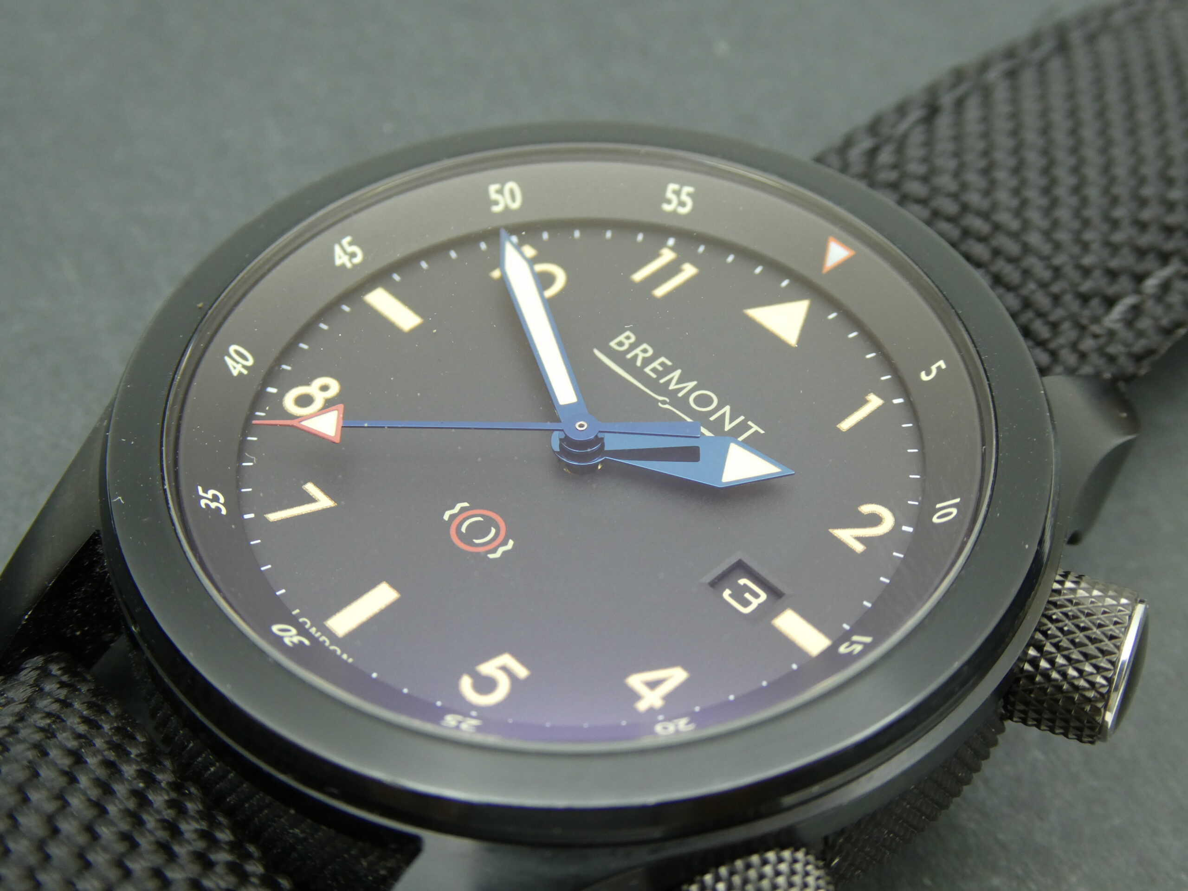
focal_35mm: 65
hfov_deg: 29.8
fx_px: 2231
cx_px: 594
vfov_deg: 22.6
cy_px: 446
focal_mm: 11.7
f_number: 4.4
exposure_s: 1/80
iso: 200
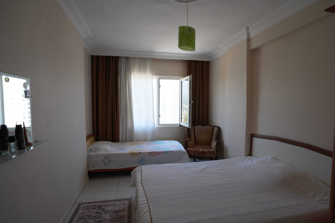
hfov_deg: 93.3
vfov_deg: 70.4
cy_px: 112
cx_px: 168
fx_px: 158
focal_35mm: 17
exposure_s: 1/160
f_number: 4
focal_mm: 17
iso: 250
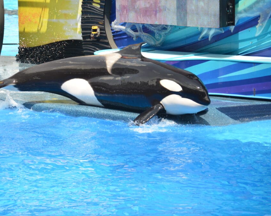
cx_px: 112
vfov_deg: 6.0
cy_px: 108
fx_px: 2053
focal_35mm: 256
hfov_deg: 7.6
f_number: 5.6
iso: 100
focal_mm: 150
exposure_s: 1/200
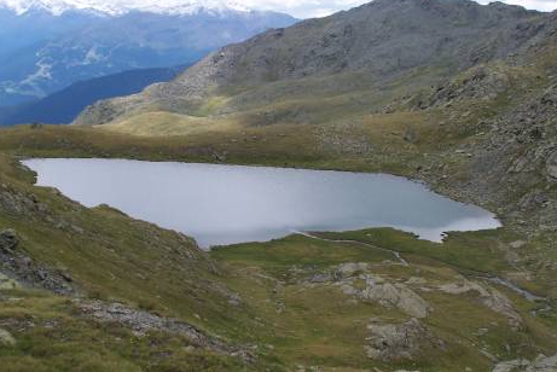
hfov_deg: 32.4
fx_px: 960
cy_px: 162
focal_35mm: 62
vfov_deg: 21.9
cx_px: 277
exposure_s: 1/350
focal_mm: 9.8
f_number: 4.5
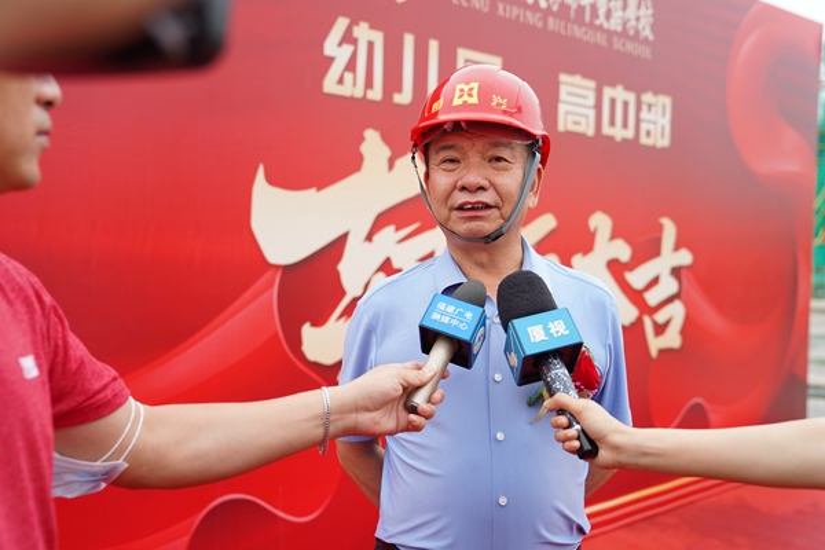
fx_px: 871
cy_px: 275
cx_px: 412
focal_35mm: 38
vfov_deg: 35.1
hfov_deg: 50.7
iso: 250
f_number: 3.2
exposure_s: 1/400
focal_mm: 38
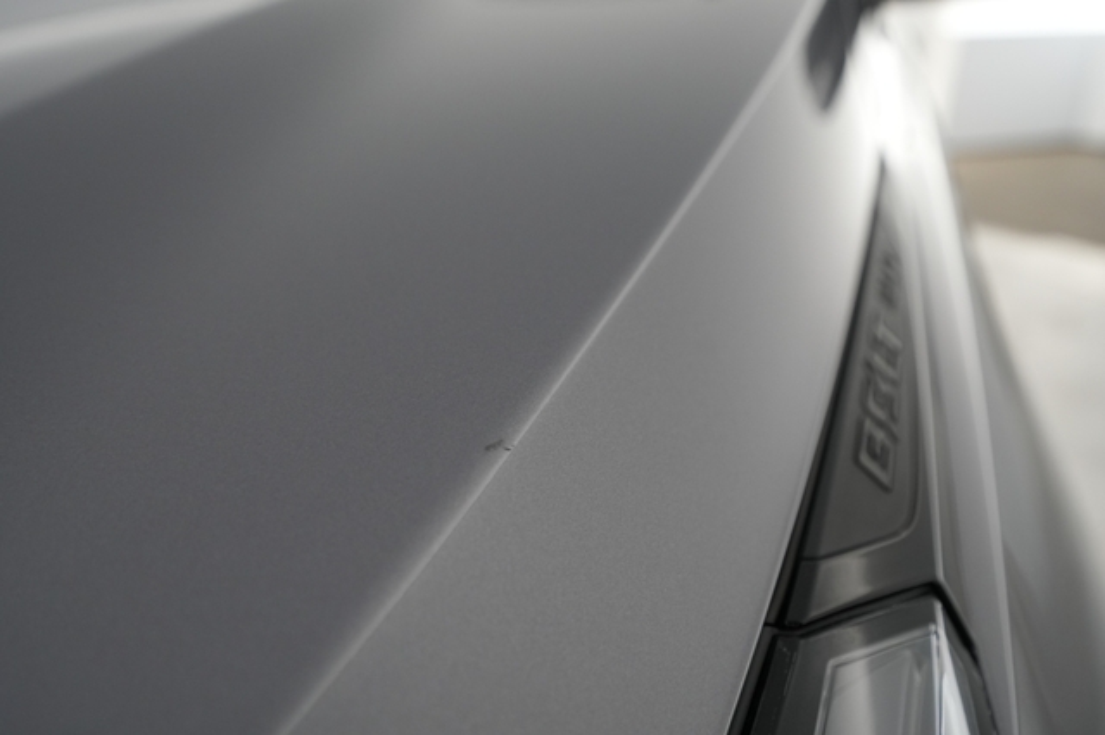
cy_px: 368
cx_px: 552
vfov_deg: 46.4
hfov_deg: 65.5
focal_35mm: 28
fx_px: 859
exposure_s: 1/100
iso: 2000
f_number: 4.5
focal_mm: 28
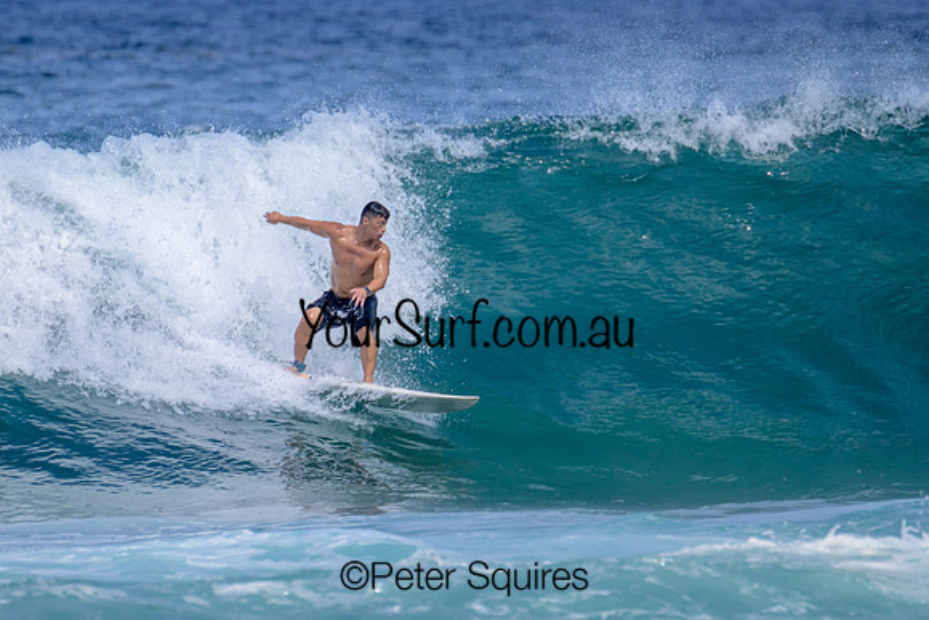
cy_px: 309
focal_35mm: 1088
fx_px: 28082
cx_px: 479
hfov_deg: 1.9
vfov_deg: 1.3
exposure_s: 1/2000
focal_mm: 800
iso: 900
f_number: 11
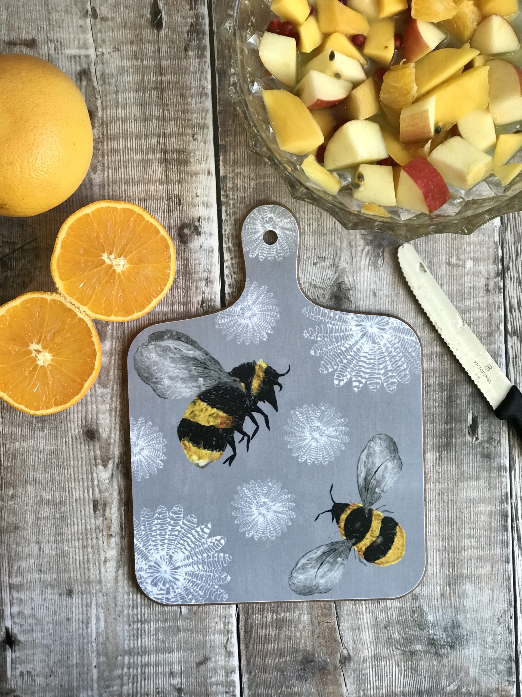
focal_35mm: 57
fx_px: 1146
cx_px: 261
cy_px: 348
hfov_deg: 25.7
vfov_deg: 33.8
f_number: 2.8
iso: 50
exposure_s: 1/50
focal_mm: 6.6
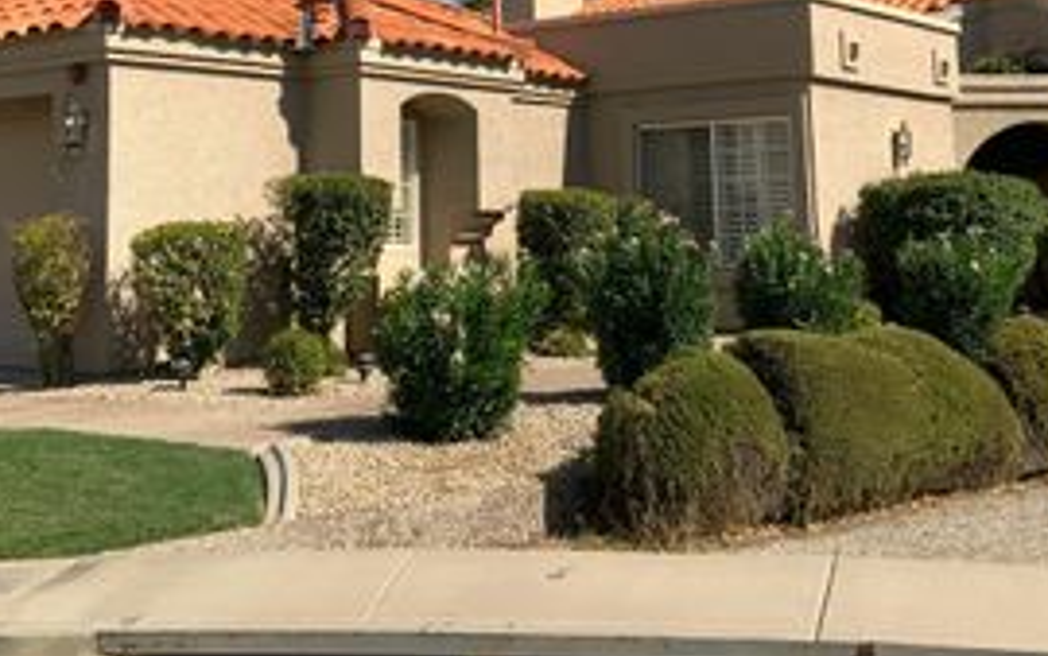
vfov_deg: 22.0
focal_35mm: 57
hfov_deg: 35.7
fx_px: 1629
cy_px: 10
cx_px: 516
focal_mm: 3
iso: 16
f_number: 1.8
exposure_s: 1/2227
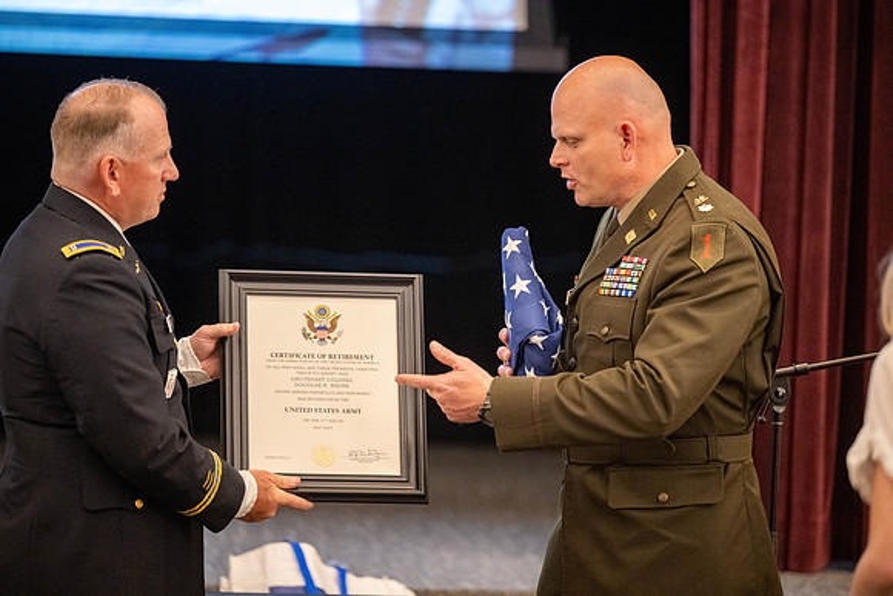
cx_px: 446
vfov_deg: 6.9
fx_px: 4962
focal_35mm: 200
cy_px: 298
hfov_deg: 10.3
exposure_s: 1/200
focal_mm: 200
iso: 5000
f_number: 2.8
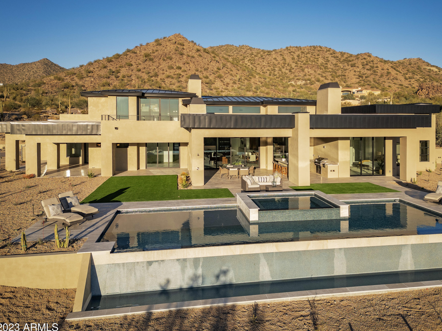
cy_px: 158
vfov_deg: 51.3
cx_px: 244
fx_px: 345
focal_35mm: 27
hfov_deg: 65.2
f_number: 1.7
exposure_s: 1/2000
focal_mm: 6.72
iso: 100
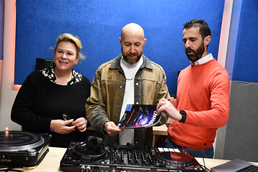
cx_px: 129
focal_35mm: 40
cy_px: 86
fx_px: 287
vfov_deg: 33.4
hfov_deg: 48.5
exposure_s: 1/125
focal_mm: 27
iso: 2500
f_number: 4
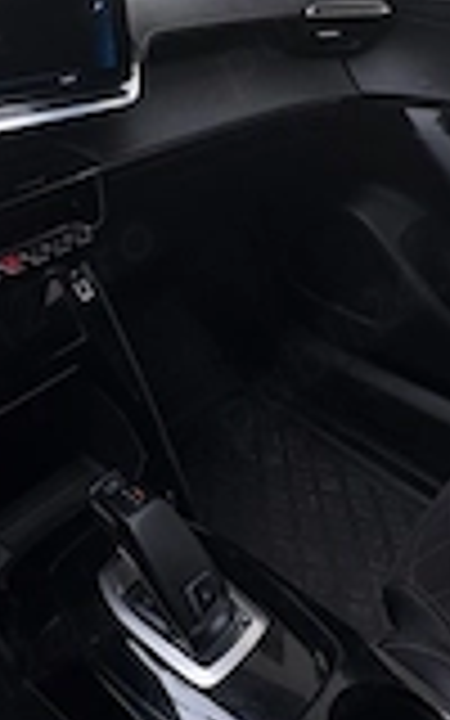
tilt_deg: -5.4
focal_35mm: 37
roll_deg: -2.3
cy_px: 32
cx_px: 99
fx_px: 726
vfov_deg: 46.0
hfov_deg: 33.6
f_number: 2.2
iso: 40
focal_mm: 2.22
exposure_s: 1/311
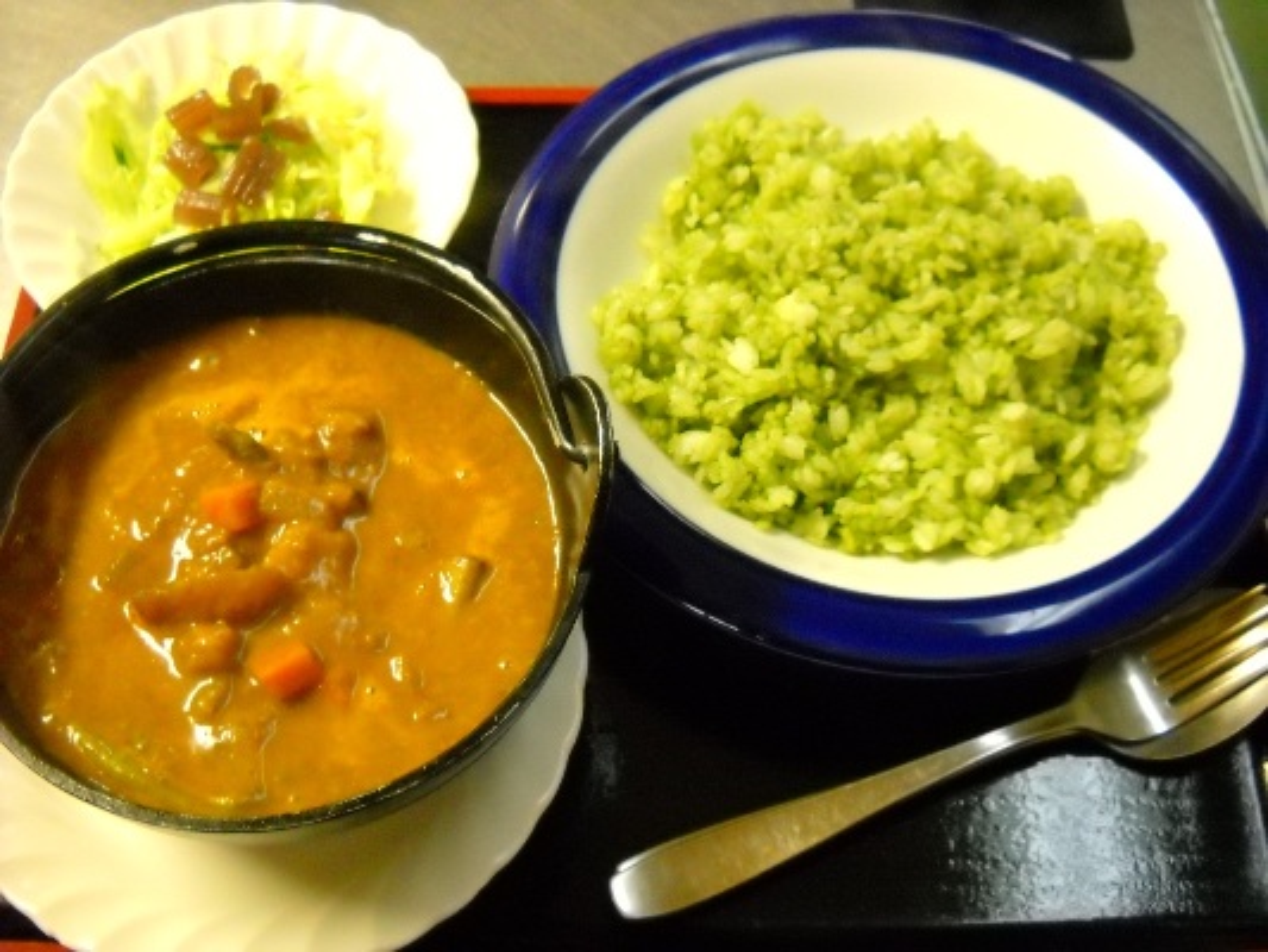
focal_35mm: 41
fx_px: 1502
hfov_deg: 45.8
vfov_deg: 35.1
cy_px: 476
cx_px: 634
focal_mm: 6.72
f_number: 3.1
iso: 800
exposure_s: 1/22
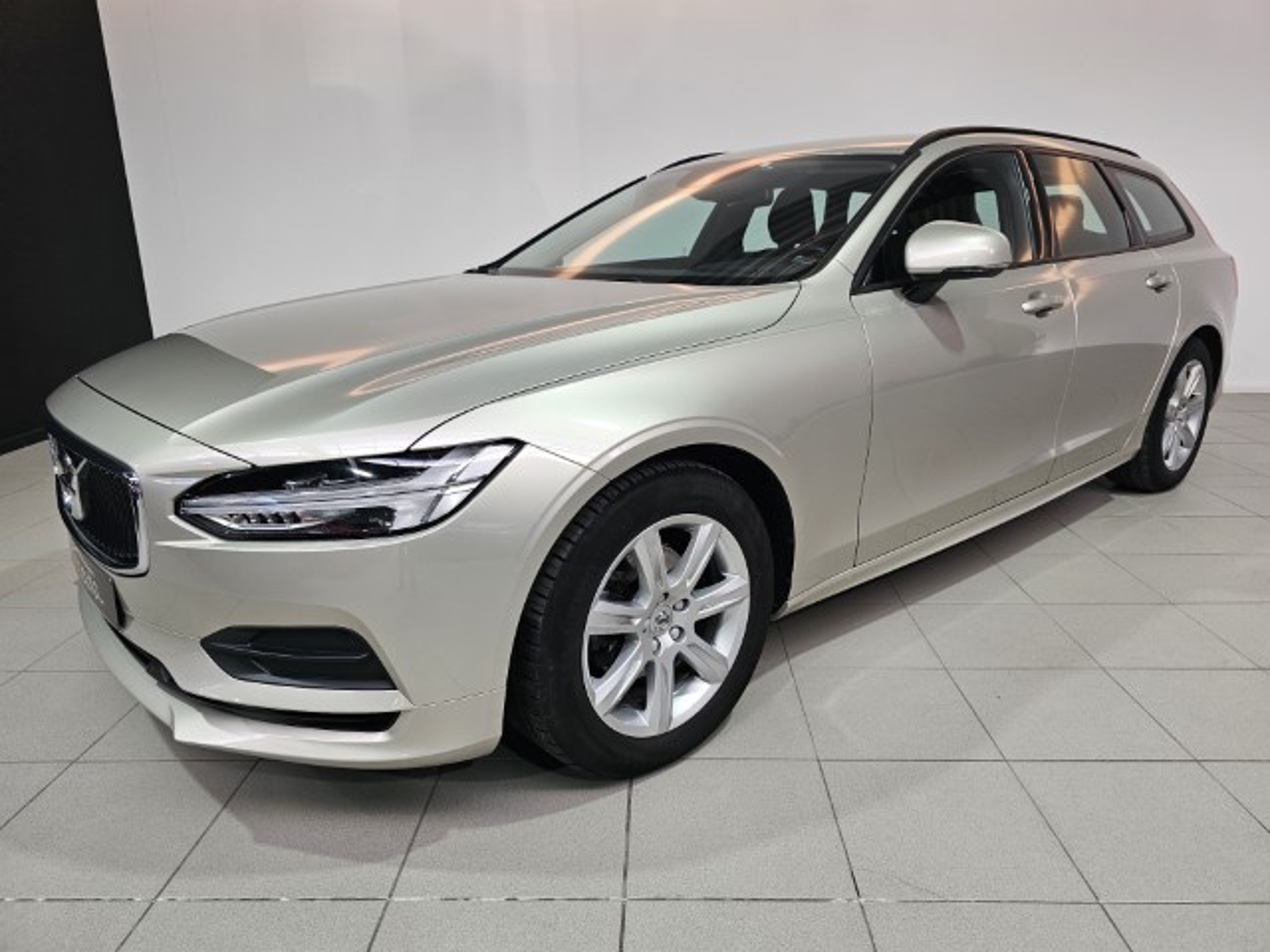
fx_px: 844
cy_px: 476
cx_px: 635
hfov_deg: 73.9
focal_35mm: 23
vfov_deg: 58.9
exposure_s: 1/180
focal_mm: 6.3
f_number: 1.7
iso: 80
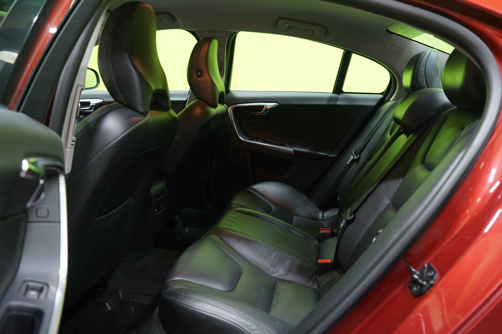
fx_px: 432
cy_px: 167
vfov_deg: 42.3
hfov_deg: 60.3
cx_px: 251
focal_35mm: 31
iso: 800
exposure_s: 1/20
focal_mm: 31
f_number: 4.5
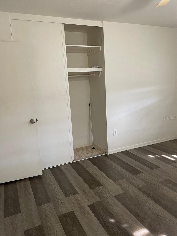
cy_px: 118
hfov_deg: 53.1
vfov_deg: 67.3
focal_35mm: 26
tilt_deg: -10.7
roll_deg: +2.9
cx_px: 88
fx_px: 177
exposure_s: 1/60
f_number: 1.6
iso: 160
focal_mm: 4.2
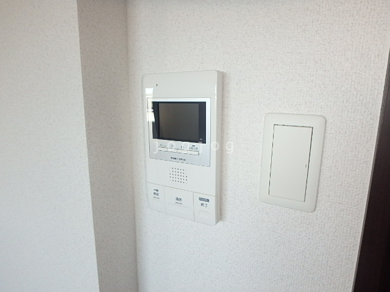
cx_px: 195
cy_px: 146
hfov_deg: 79.0
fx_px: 237
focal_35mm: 21
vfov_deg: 63.4
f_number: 3.5
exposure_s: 1/40
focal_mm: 3.7
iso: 200
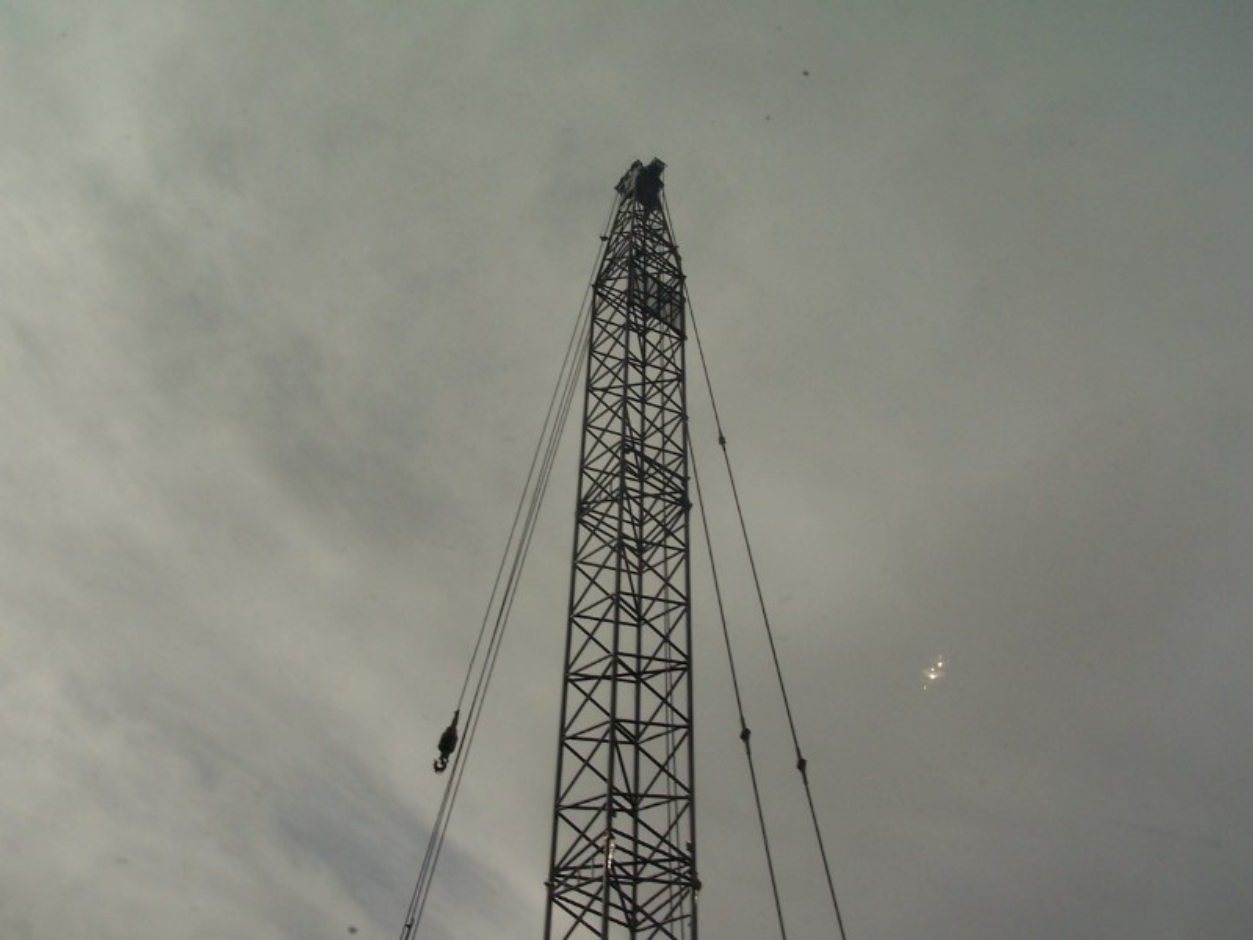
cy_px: 470
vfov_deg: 37.7
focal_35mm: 38
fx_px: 1375
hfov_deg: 49.0
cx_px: 626
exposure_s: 1/500
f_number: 5.6
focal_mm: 6.3
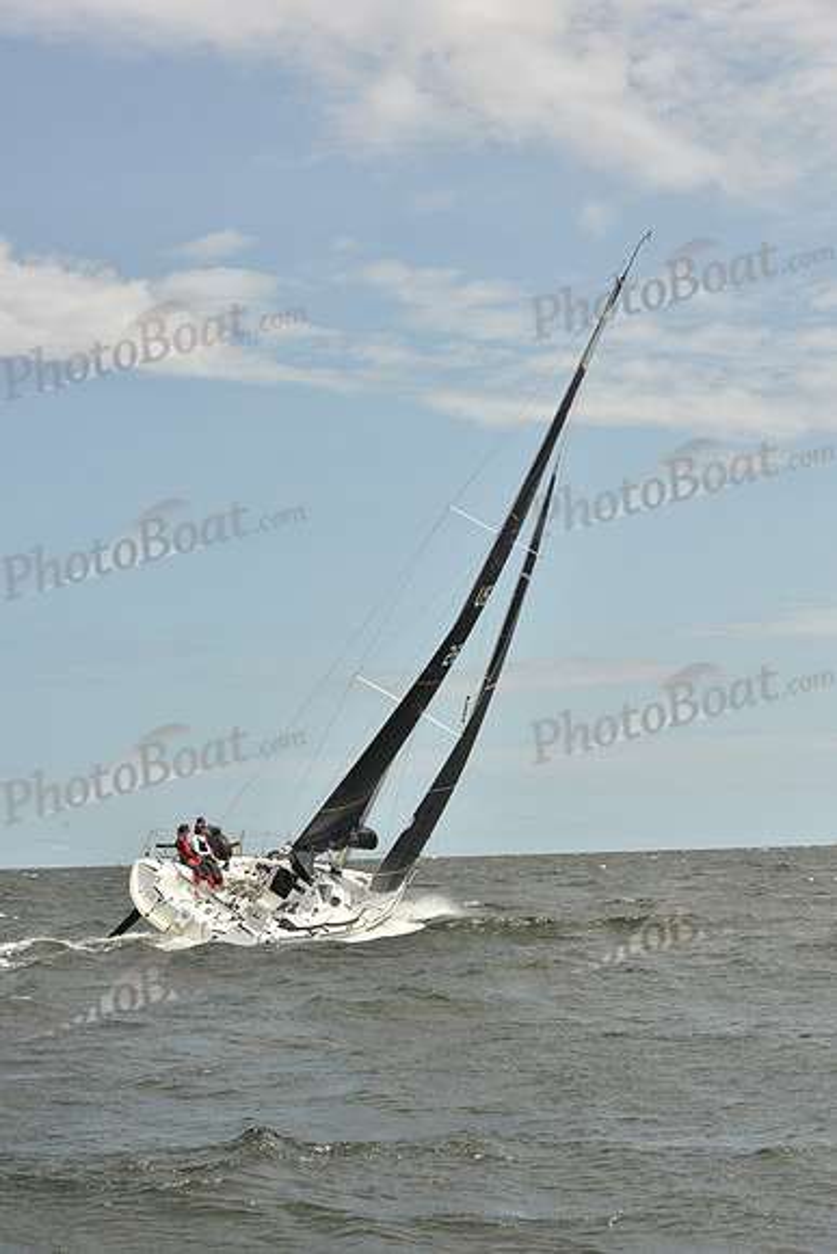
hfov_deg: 19.5
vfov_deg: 28.8
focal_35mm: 70
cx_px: 418
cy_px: 627
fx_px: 2440
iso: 250
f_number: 9
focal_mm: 70
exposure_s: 1/800
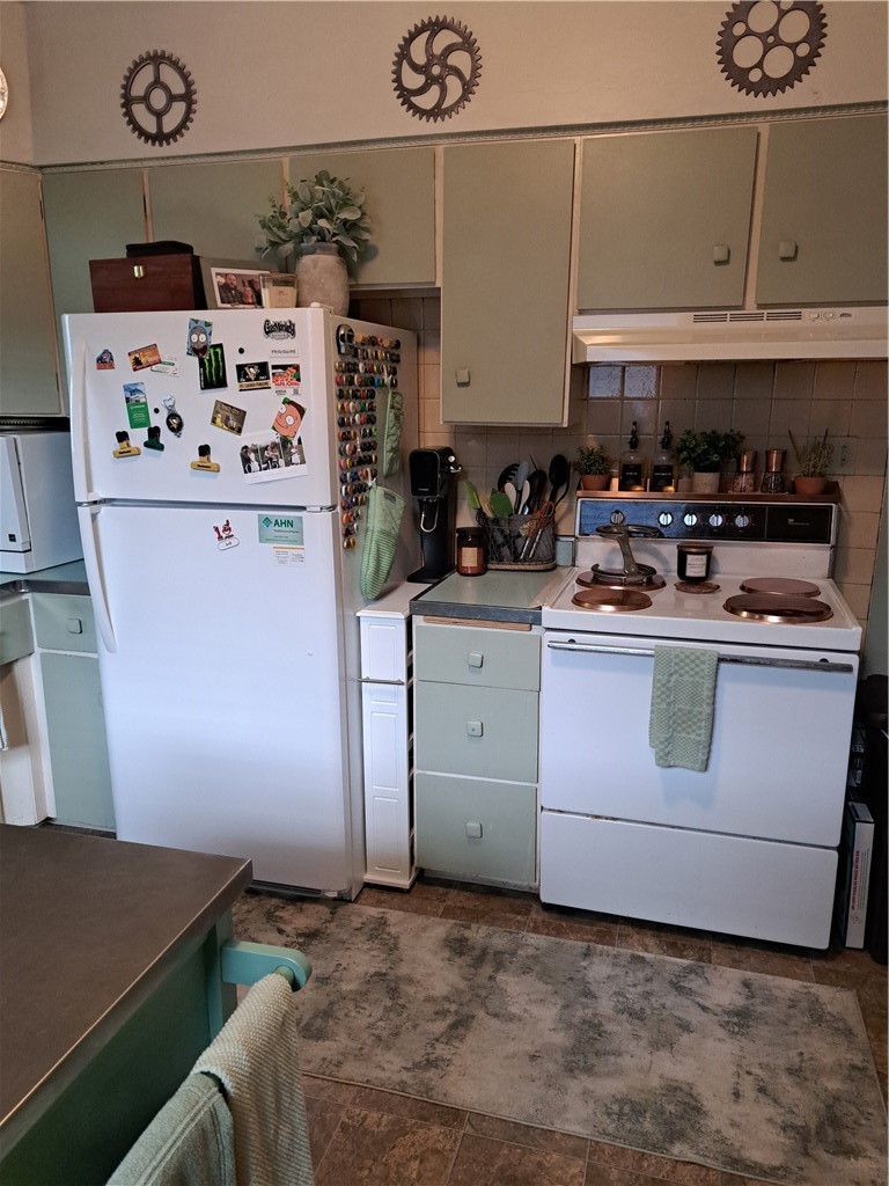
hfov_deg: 56.8
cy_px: 593
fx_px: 822
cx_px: 444
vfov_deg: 71.6
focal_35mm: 24
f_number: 1.8
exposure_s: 1/60
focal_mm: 5.23
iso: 500
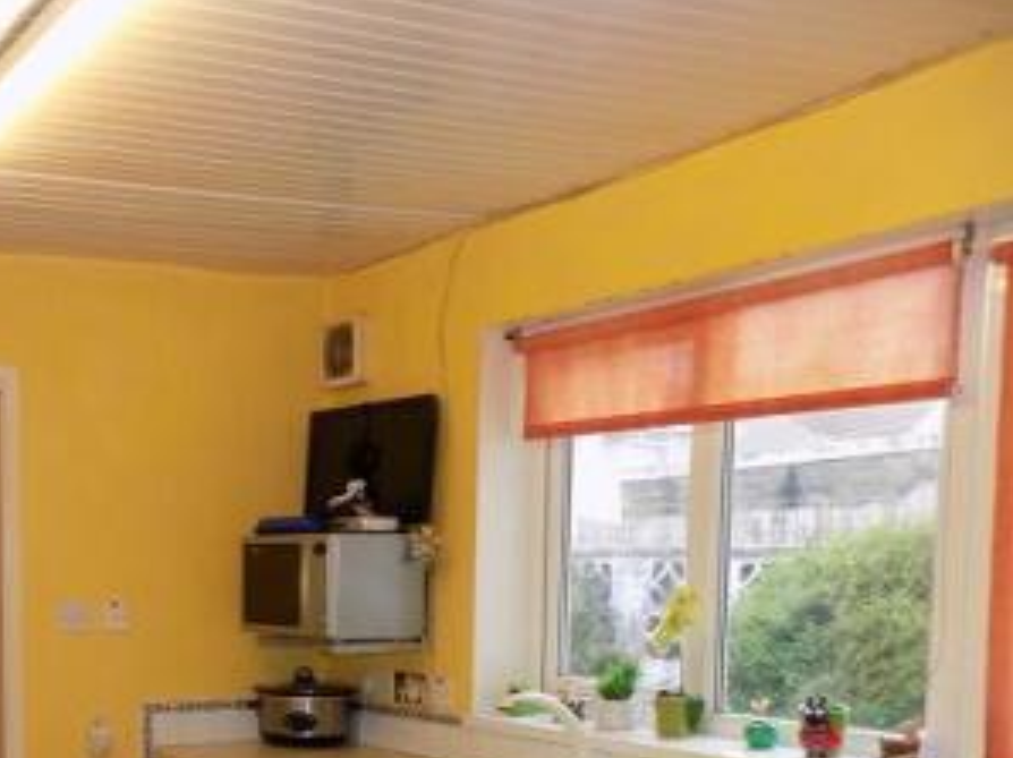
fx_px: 1316
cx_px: 25
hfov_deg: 38.0
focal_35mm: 45
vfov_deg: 30.3
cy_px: 729
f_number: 3.1
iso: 80
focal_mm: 4
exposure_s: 1/30
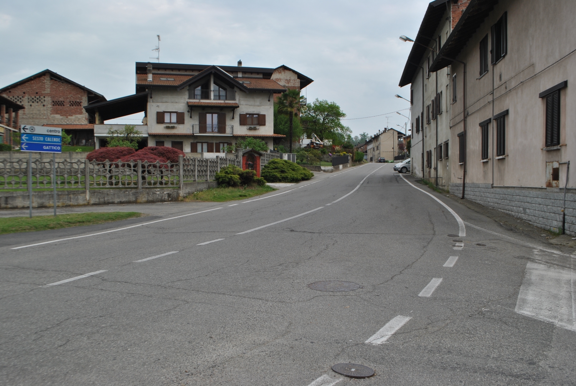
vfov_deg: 40.1
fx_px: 529
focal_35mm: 33
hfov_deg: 57.2
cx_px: 288
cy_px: 193
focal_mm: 22
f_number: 7.1
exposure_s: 1/200
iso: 100
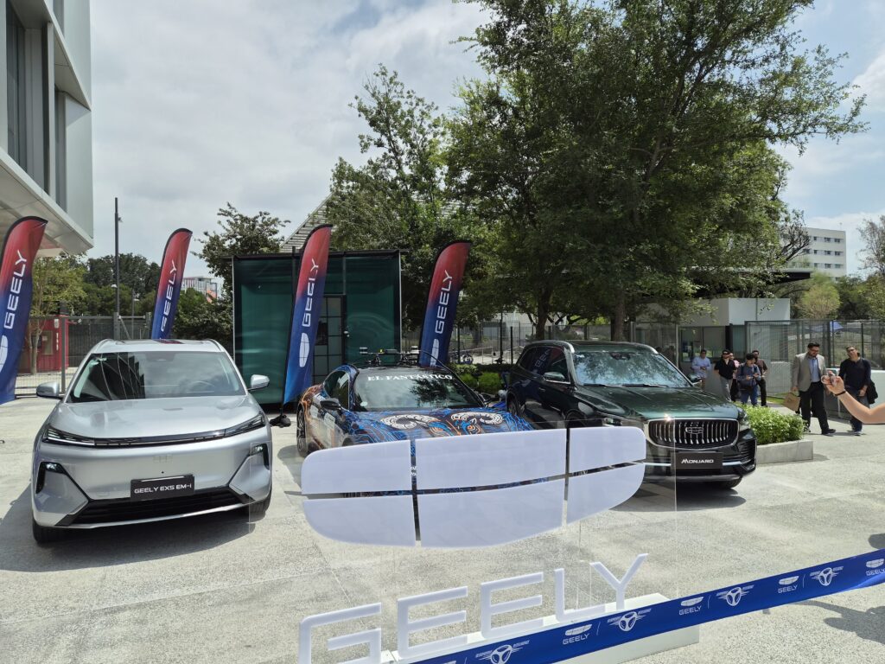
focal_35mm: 23
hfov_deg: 73.9
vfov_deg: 58.9
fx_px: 588
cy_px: 332
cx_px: 442
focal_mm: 5.4
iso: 50
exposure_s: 1/4256
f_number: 1.8
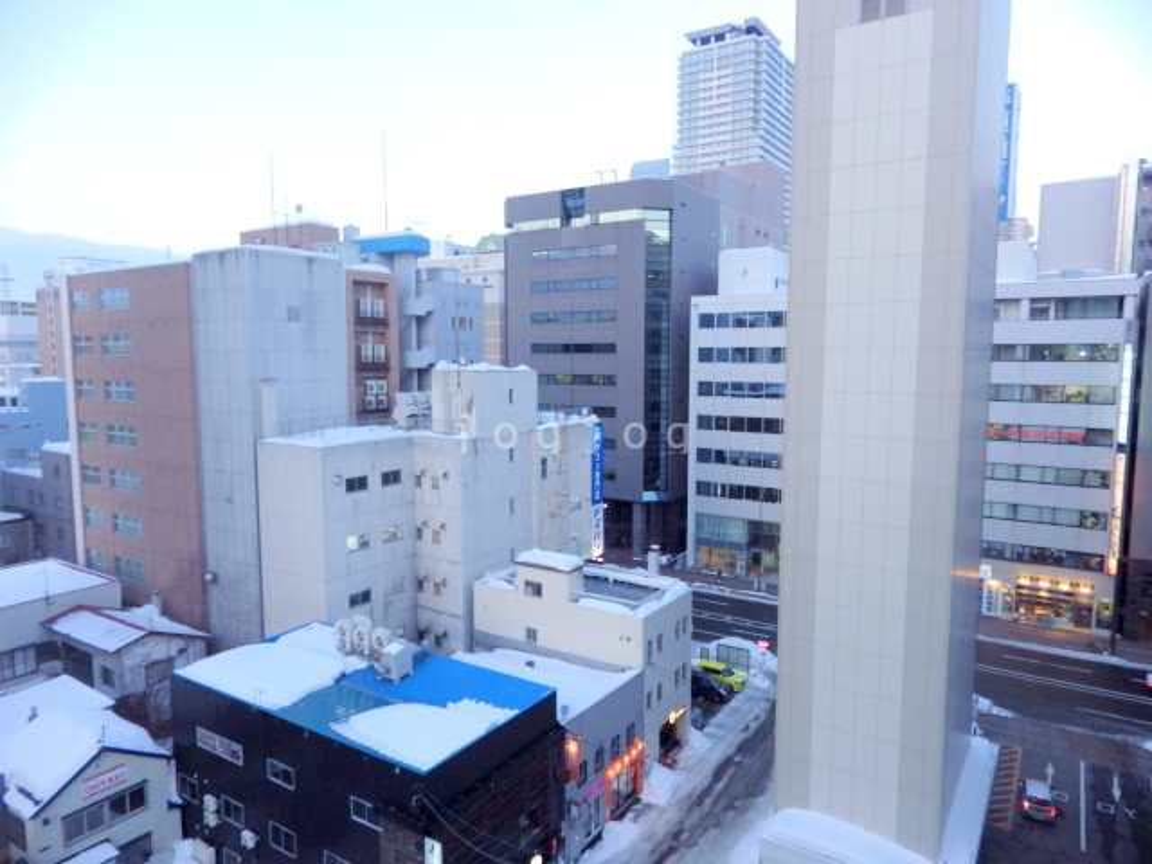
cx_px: 576
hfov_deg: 76.4
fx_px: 732
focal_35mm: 22
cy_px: 432
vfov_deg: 61.1
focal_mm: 4
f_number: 3.1
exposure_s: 1/60
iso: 100
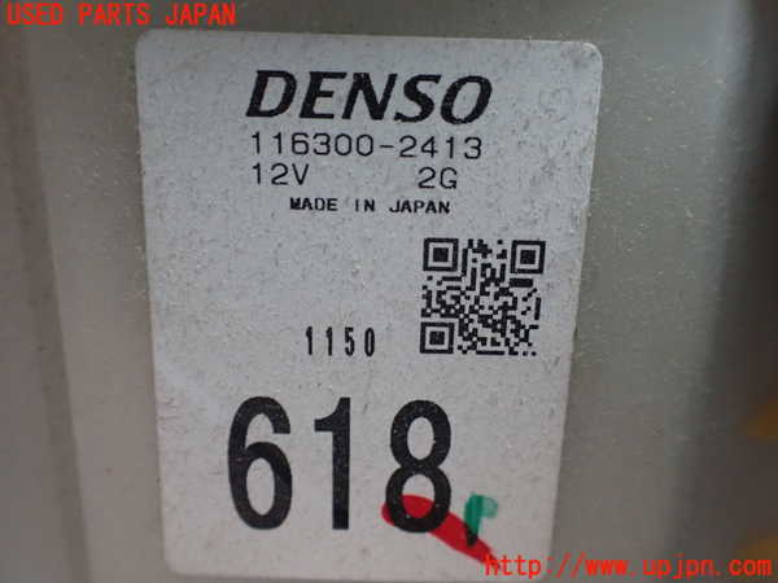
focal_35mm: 30
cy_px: 292
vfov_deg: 46.8
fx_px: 674
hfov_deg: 60.0
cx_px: 389
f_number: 2.3
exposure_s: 1/80
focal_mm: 5.4
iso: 800
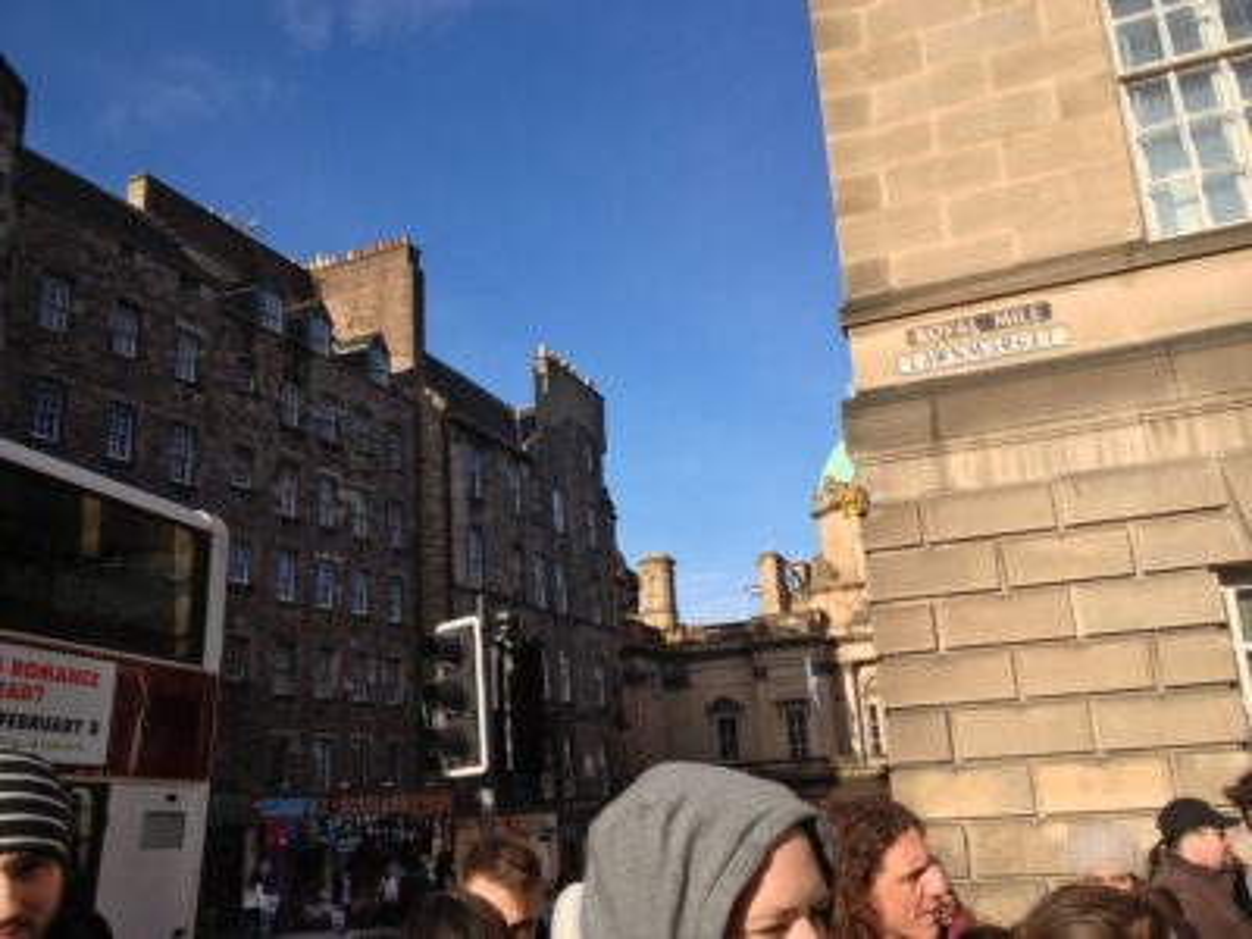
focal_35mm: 35
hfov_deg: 52.6
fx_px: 1266
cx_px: 626
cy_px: 470
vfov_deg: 40.7
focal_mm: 4.28
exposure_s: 1/1200
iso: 50
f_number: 2.4
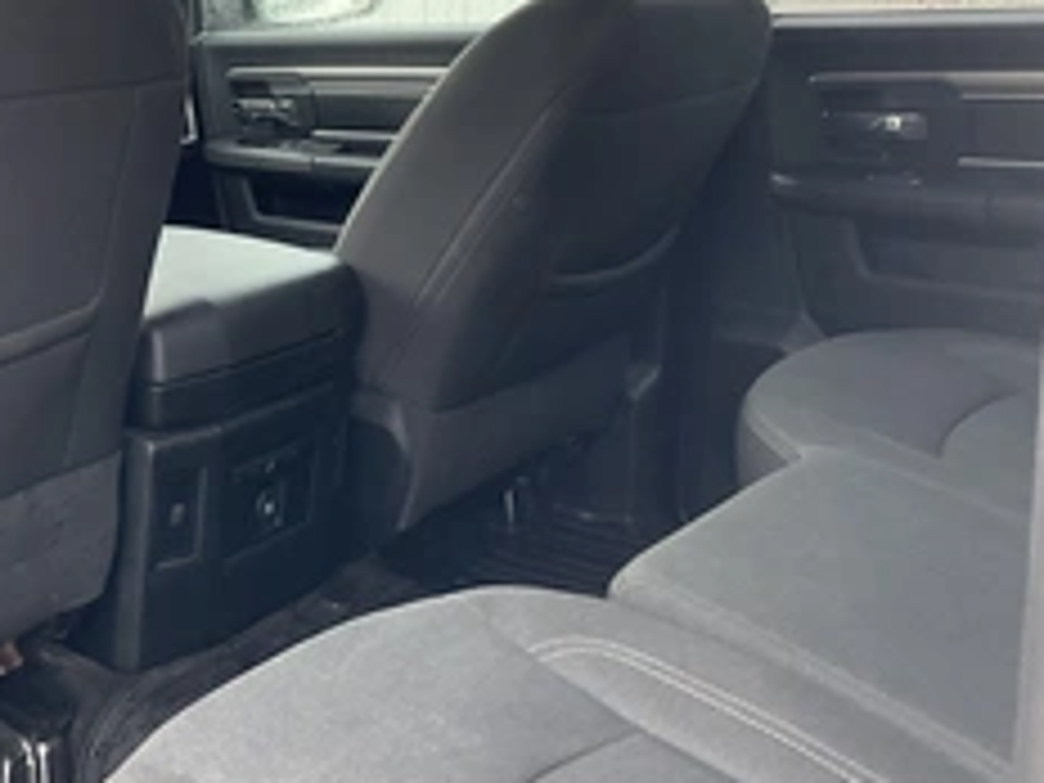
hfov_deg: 36.5
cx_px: 171
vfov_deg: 28.8
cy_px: 225
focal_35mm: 50
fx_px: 1508
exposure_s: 1/60
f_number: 1.8
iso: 125
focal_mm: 3
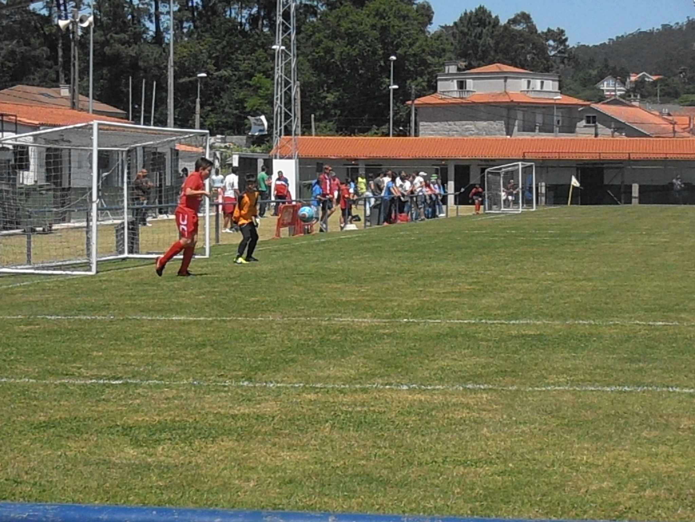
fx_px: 2229
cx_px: 348
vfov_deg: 13.3
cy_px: 261
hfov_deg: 17.7
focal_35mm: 111
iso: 400
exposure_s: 1/320
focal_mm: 19.64
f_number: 14
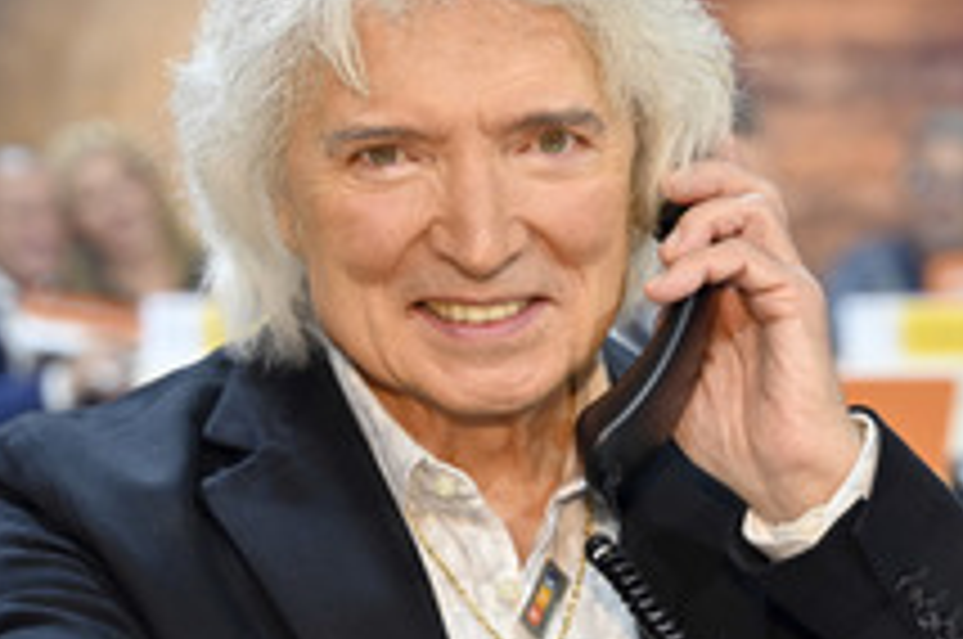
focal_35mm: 118
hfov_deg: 17.3
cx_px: 700
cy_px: 436
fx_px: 3152
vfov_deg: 11.6
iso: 800
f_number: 2.8
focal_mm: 56
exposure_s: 1/200
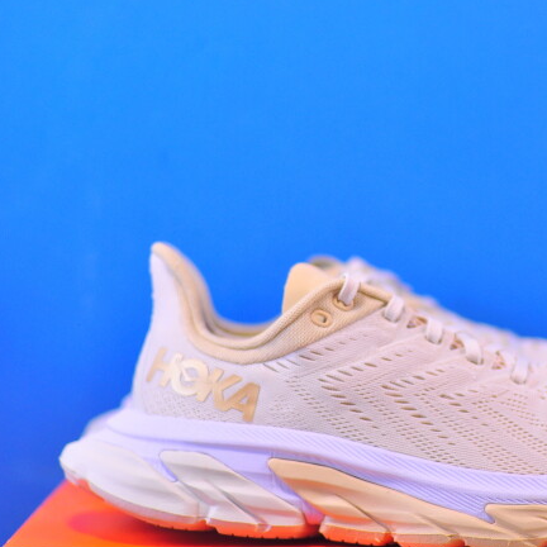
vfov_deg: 14.8
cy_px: 272
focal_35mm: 118
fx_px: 2110
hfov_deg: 14.7
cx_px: 417
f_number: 2
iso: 250
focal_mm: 50
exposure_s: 1/320
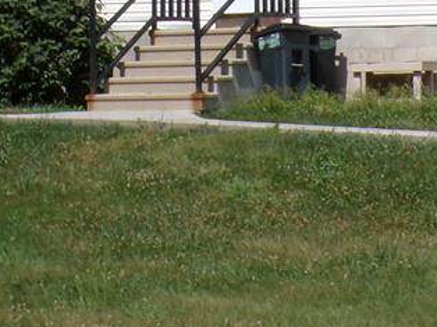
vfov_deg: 10.5
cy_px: -121
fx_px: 1728
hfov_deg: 14.2
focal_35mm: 137
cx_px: 420
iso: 100
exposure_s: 1/200
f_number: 8.9
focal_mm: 7.6
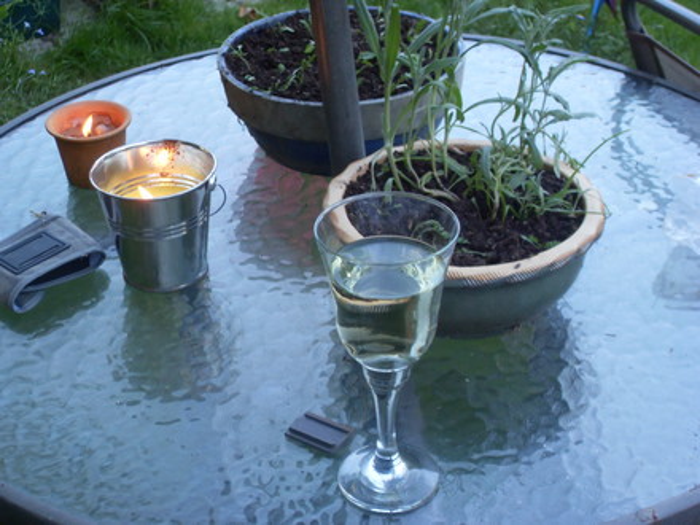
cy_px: 262
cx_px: 350
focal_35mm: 61
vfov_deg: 24.0
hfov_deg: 31.7
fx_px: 1234
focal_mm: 10.1
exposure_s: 1/60
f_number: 3.7
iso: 160
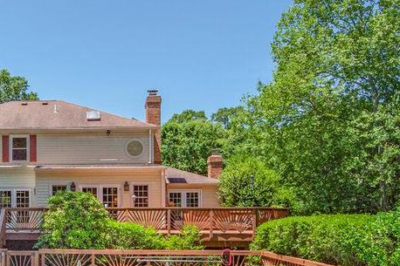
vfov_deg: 30.4
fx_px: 489
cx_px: 73
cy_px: 157
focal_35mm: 44
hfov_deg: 42.3
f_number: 8
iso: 200
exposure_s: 1/2000
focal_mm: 14
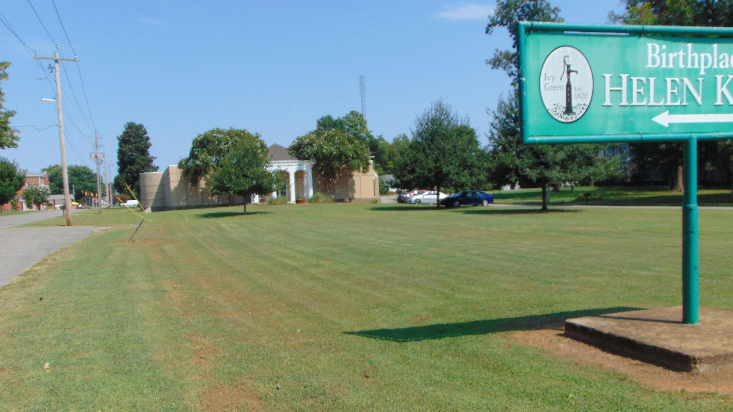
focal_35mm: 33
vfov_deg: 35.5
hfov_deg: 59.5
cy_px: 244
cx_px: 365
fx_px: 641
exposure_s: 1/200
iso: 80
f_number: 8
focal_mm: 5.4
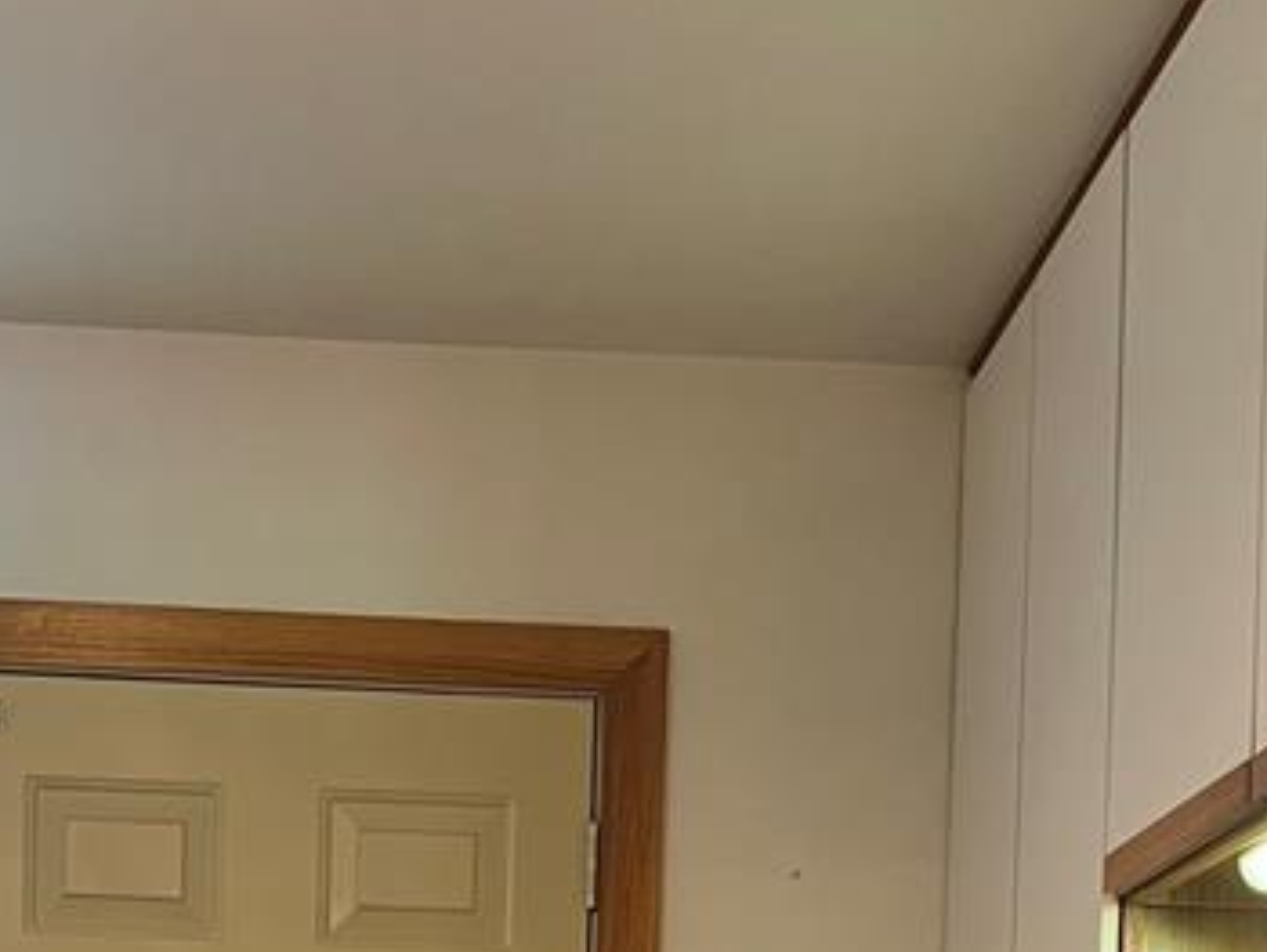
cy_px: 1350
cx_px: 539
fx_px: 2784
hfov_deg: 25.6
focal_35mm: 76
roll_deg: -1.5
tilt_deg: -0.9
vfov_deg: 17.7
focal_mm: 5.7
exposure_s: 1/60
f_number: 1.5
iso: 200
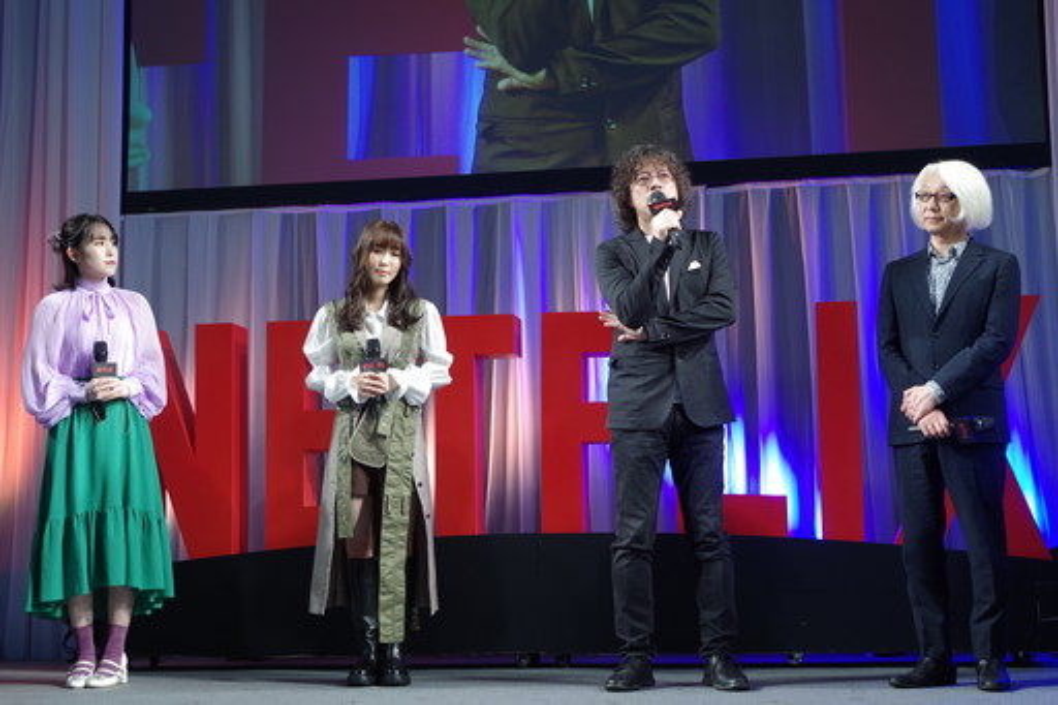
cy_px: 352
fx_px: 1675
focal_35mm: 57
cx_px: 529
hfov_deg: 35.1
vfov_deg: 23.8
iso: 400
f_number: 4.5
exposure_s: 1/80
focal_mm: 37.5
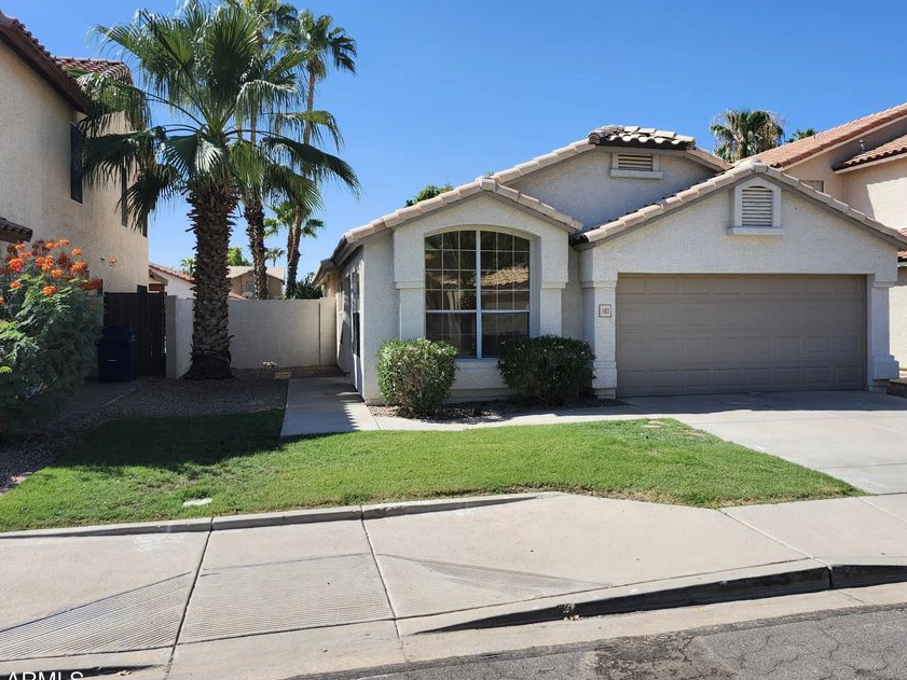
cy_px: 305
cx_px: 497
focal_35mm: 28
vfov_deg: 49.7
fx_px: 734
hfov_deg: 63.3
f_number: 1.8
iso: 25
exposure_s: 1/1453
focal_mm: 5.54
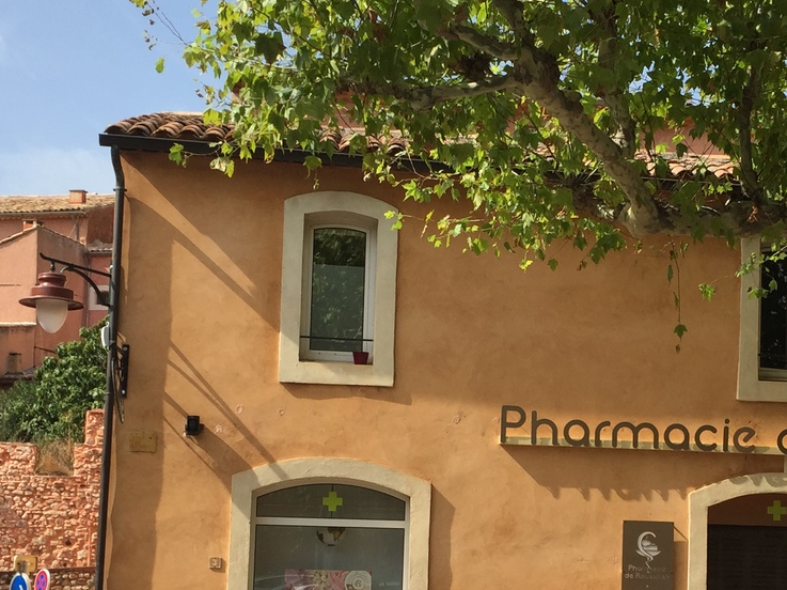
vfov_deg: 23.0
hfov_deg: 30.3
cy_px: 465
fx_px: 1432
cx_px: 579
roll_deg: -2.4
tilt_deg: +5.5
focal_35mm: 63
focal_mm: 4.15
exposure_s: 1/1319
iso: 32
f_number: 2.2
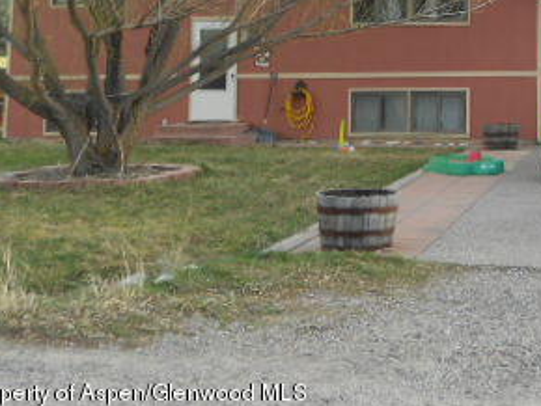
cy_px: -17
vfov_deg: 22.0
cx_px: 476
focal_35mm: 64
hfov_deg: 29.1
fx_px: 1001
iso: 80
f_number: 3.4
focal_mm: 5.1
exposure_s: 1/125
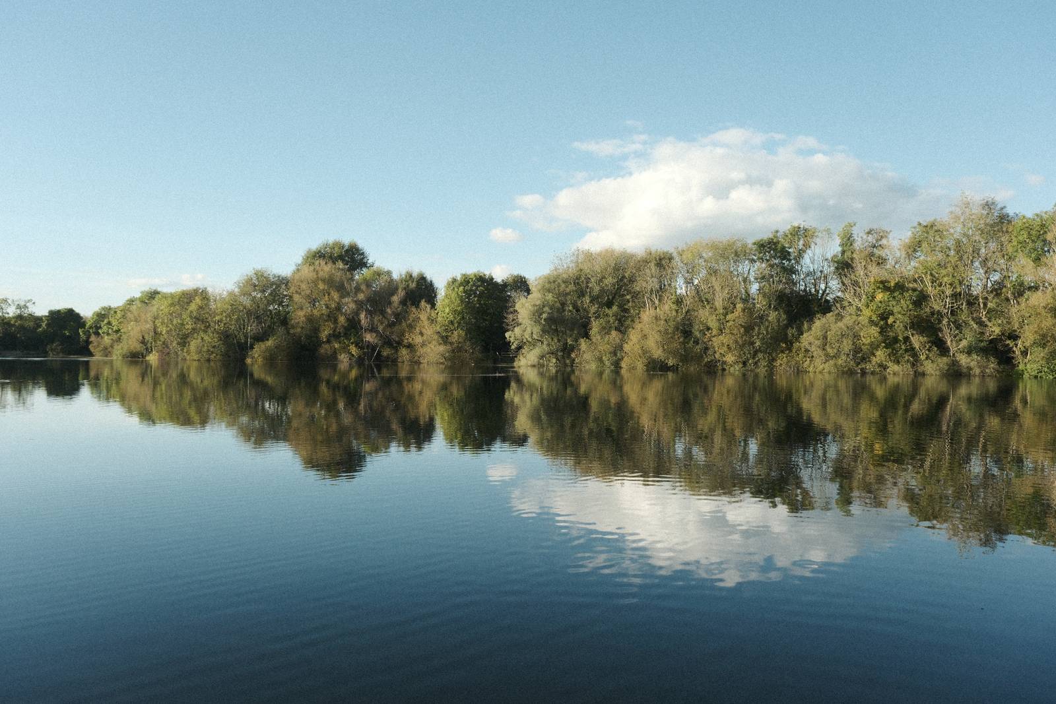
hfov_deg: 63.7
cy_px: 352
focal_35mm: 29
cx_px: 528
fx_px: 851
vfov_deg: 45.0
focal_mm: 19.2
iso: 640
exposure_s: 1/450
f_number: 8
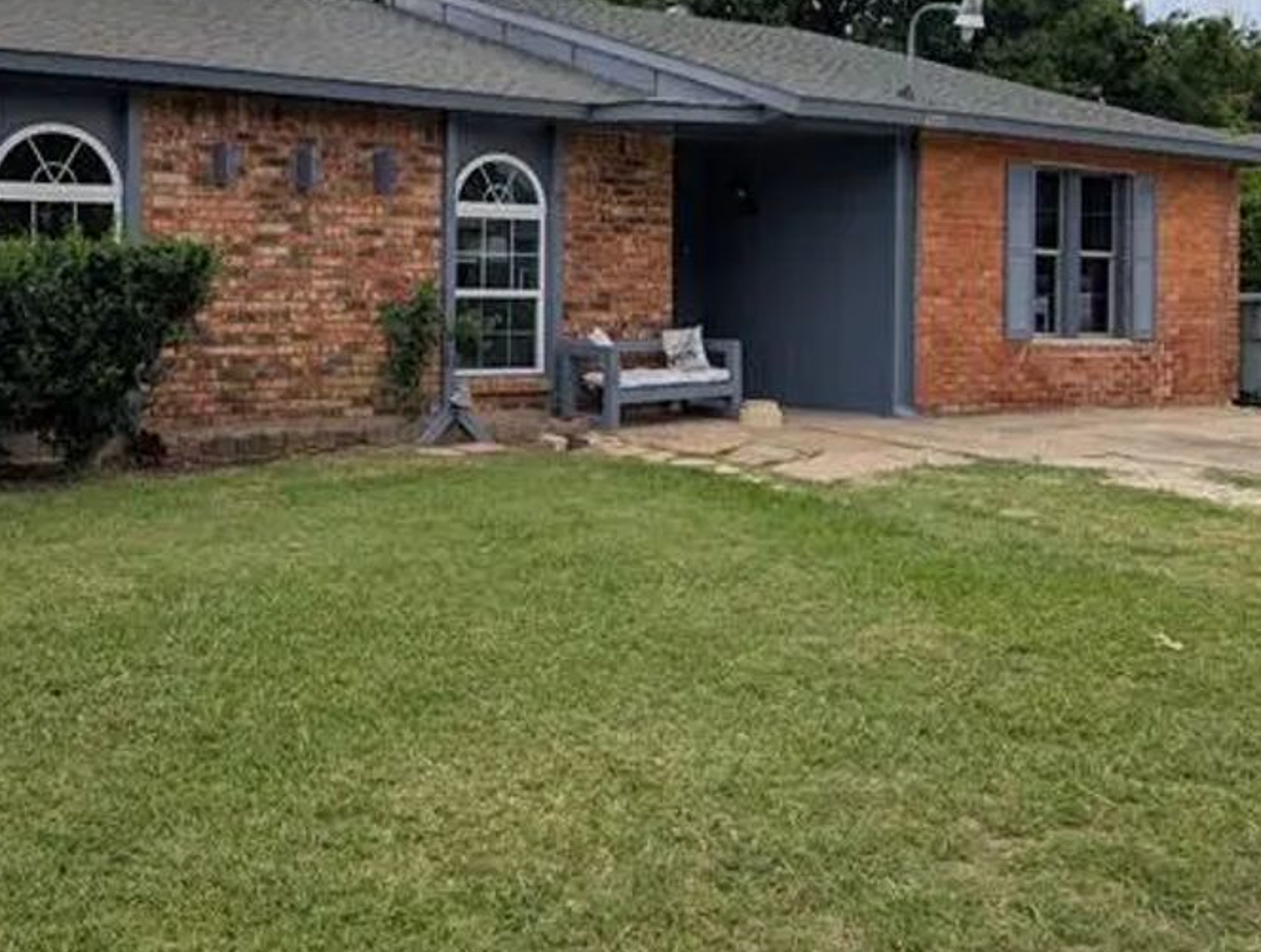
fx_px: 1351
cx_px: 465
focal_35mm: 37
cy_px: 268
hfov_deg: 49.5
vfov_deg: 38.1
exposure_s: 1/1011
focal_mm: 6.9
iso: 21
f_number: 1.68
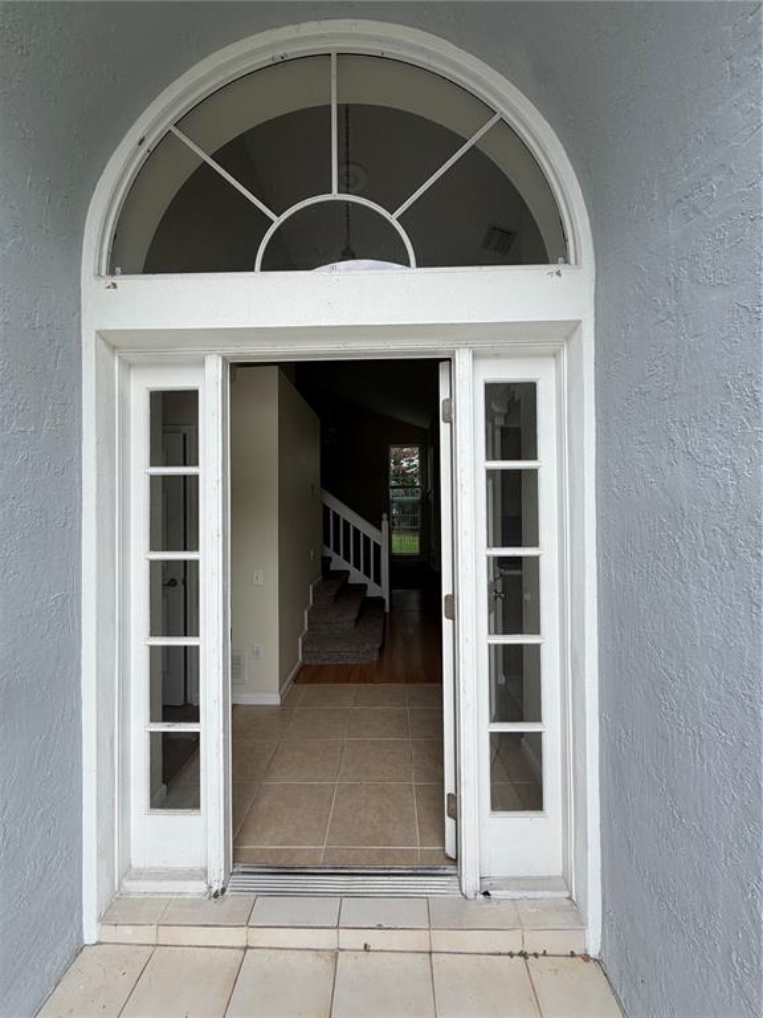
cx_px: 382
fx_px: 411
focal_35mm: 14
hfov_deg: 85.7
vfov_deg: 102.1
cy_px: 509
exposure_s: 1/554
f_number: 2.2
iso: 40
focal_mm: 2.22
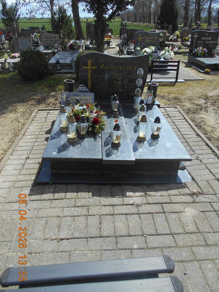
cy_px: 146
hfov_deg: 53.1
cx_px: 110
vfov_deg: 67.3
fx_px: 219
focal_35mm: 26
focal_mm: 4.6
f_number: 3.2
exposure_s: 1/800
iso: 80
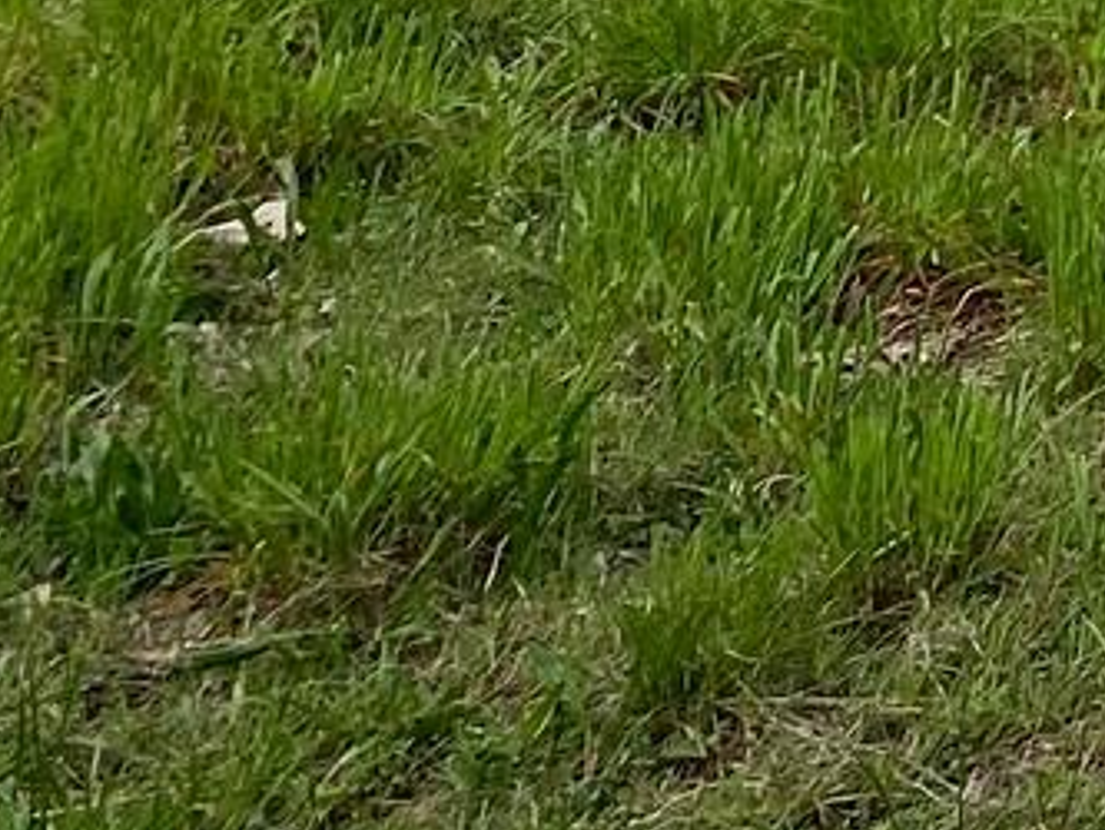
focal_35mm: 160
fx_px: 5109
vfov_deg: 8.3
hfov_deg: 10.1
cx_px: 2986
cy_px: -1338
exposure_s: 1/2571
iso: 32
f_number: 1.8
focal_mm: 4.25
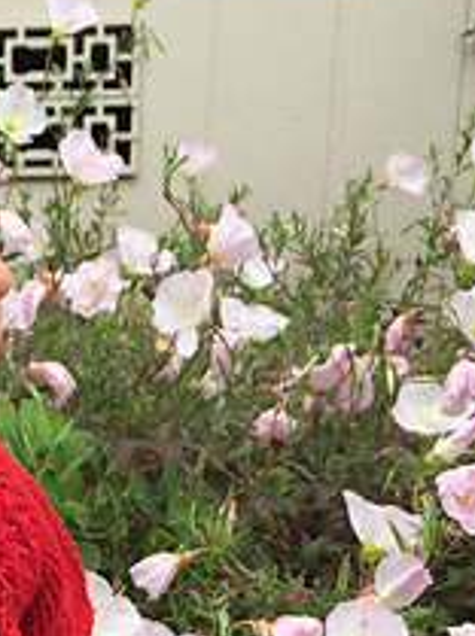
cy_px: 788
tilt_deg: -19.1
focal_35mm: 89
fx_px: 1633
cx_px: -113
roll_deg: +0.6
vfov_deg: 20.4
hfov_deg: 15.8
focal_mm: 4.15
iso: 32
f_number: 2.2
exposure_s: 1/482
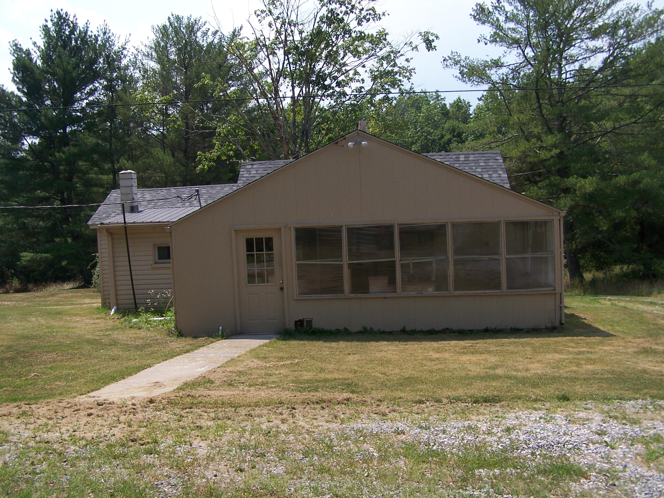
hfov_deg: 49.0
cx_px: 332
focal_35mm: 38
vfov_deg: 37.7
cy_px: 249
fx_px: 729
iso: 80
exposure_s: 1/800
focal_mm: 6.3
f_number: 4
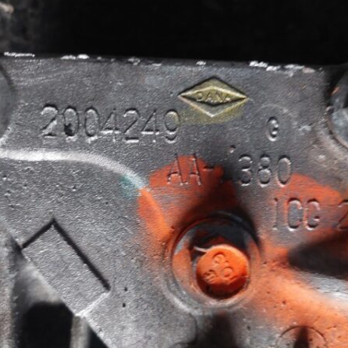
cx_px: 183
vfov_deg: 54.0
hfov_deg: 54.0
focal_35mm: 30
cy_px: 172
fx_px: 341
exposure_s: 1/33
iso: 500
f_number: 1.8
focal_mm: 5.23
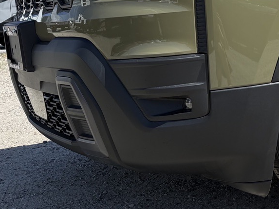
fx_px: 540
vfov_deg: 21.5
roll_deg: +1.1
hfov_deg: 24.6
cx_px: 377
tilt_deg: -1.3
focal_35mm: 67
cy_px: 22
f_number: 1.78
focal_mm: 6.76
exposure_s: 1/3584
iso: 80
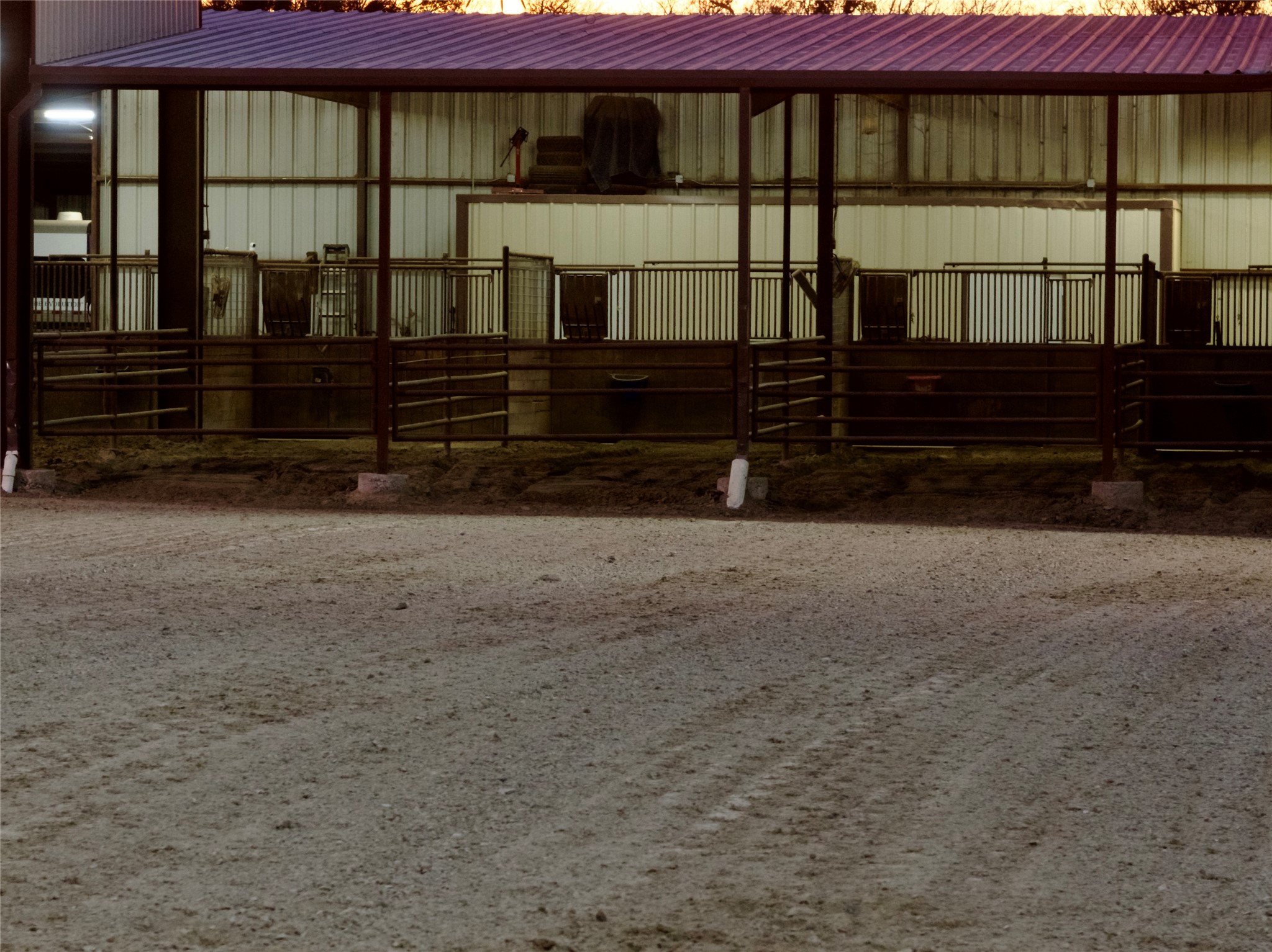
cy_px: 476
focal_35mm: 166
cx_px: 636
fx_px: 6097
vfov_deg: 8.9
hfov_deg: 11.9
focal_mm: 30.71
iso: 1500
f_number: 3.4
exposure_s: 1/8
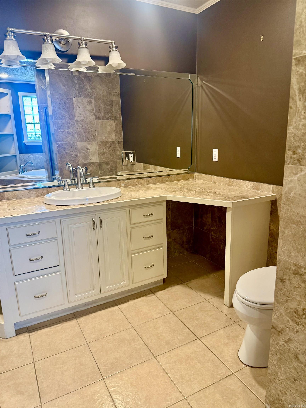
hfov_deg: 56.8
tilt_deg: -13.3
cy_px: 204
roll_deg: +1.3
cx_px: 153
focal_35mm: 24
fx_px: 283
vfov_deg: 71.6
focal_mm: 6.76
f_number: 1.78
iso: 250
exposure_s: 1/60
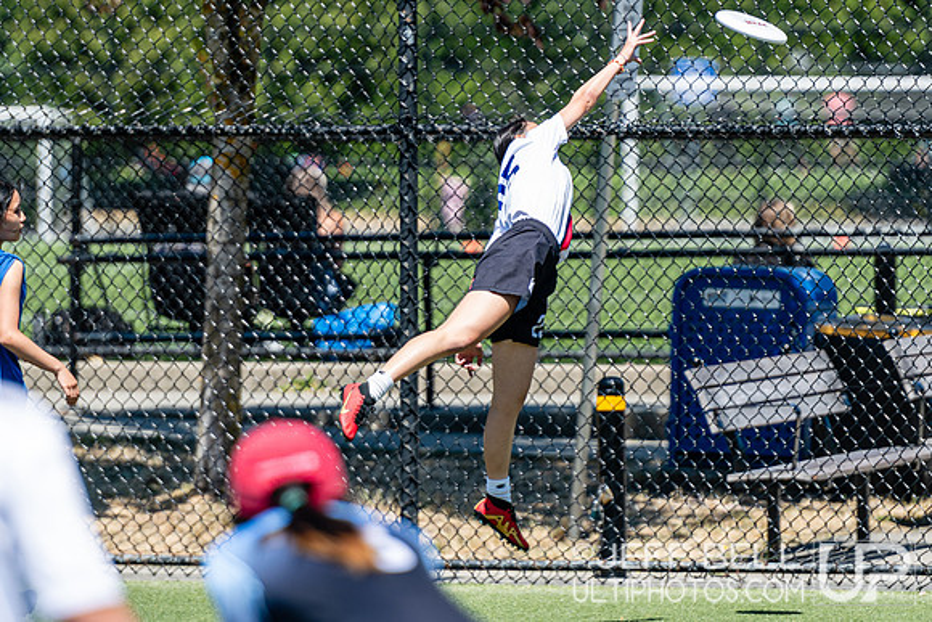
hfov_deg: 5.1
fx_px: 10537
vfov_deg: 3.4
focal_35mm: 407
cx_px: 574
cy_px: 228
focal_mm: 200
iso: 140
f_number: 3.2
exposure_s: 1/1600
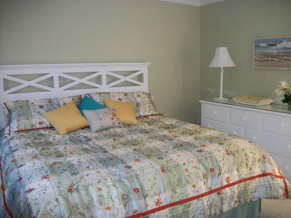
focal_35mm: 32
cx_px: 146
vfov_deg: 44.2
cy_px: 109
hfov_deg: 56.8
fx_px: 269
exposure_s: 1/30
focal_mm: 5.7
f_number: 2.9
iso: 160
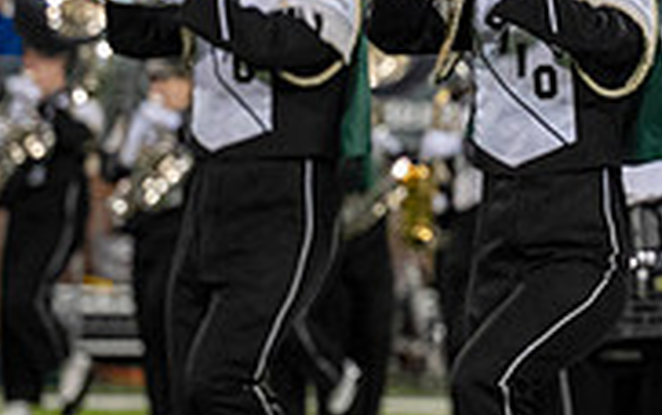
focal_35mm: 535
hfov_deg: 3.9
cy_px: 11
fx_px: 9658
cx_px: 1022
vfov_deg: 2.5
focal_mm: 110
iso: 800
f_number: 2.8
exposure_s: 1/500
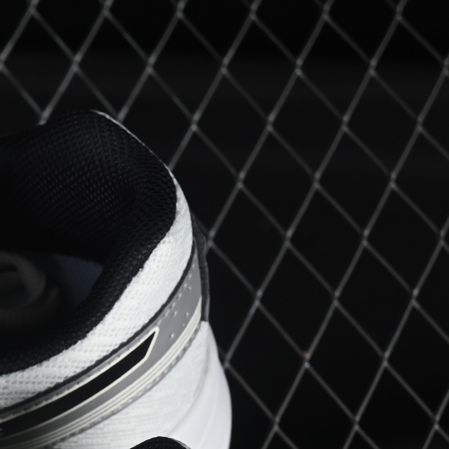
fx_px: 3405
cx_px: -308
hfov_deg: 7.4
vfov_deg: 7.5
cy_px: 529
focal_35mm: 232
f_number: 7.1
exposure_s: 1/80
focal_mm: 50
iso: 160
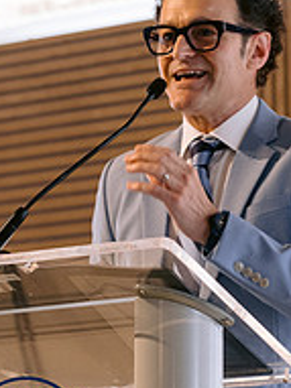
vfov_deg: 8.0
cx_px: 189
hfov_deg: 6.0
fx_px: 2783
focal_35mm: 248
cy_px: 176
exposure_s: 1/125
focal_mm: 85
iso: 800
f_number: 3.5
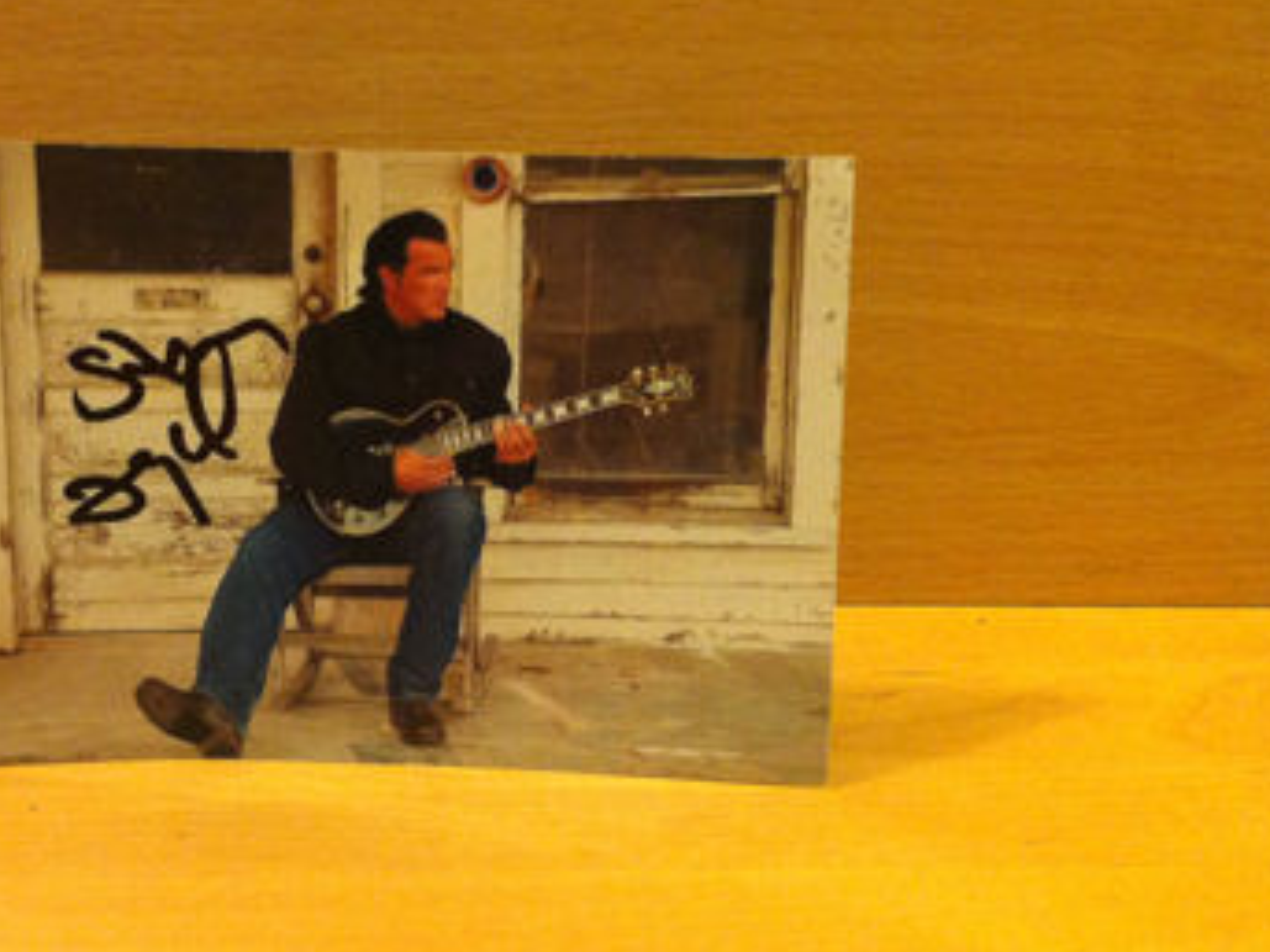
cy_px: 469
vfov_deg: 28.5
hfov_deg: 37.2
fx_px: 1870
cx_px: 441
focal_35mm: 51
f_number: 2.8
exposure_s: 1/15
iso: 320
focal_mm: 3.85
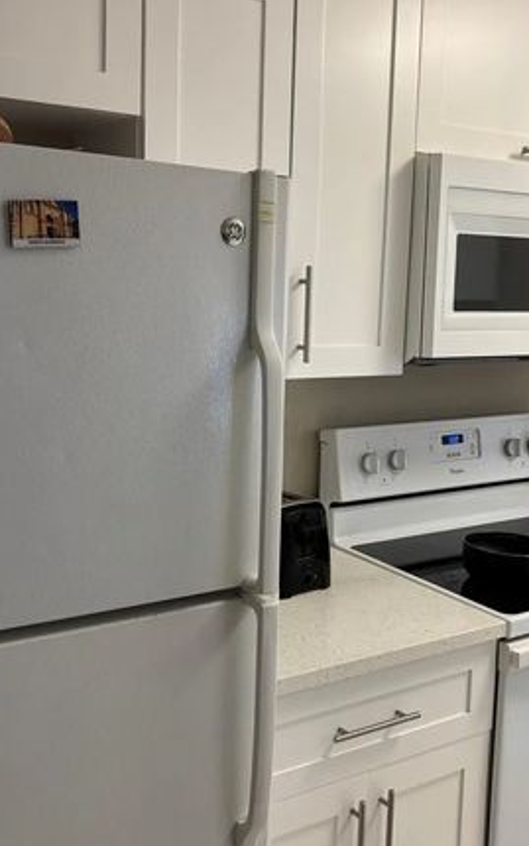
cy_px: 409
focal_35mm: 41
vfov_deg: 48.2
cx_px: 299
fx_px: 945
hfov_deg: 31.2
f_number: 1.6
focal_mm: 5.96
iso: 125
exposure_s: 1/120
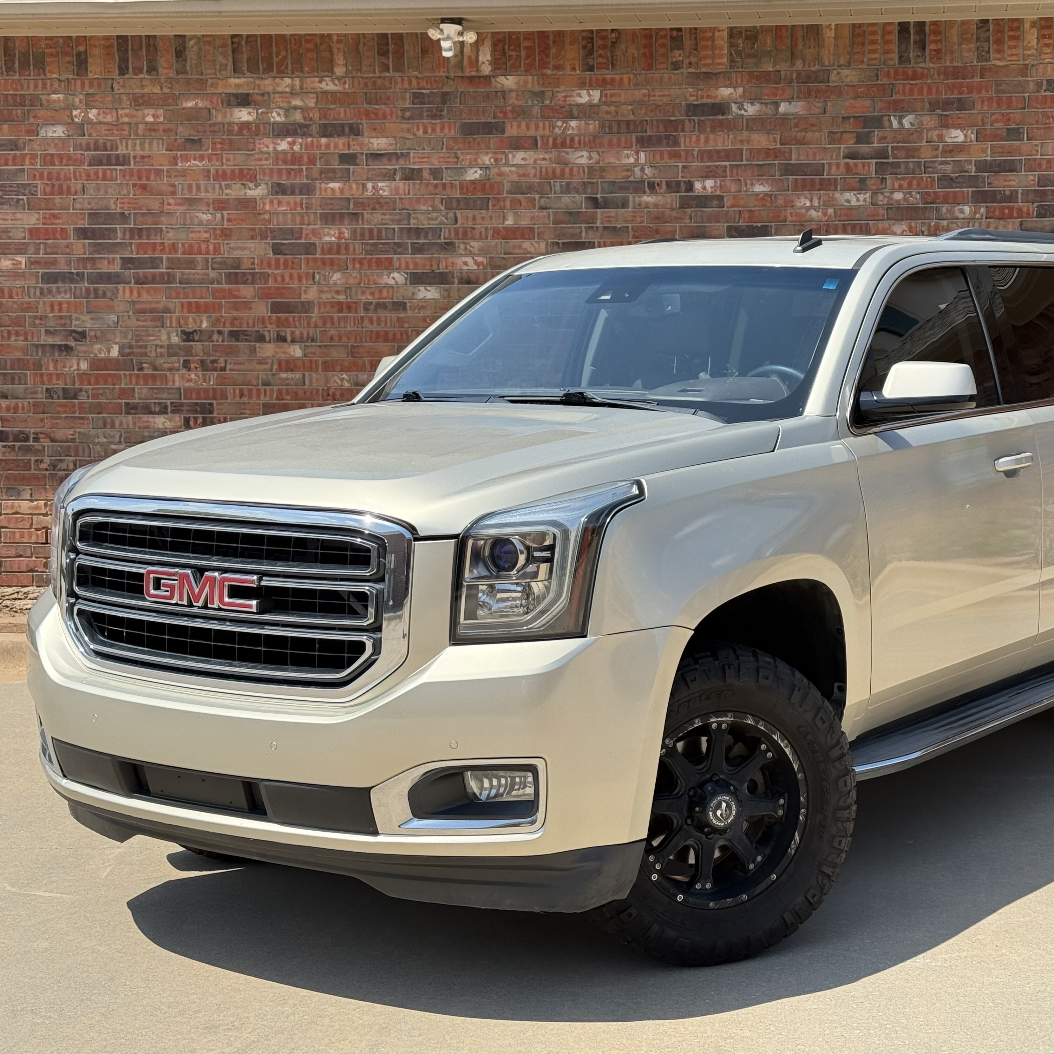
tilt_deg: -3.1
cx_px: 667
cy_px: 525
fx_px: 1964
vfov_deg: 30.0
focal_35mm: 57
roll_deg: -0.3
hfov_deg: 29.9
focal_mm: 6.76
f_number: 1.78
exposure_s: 1/2415
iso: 100
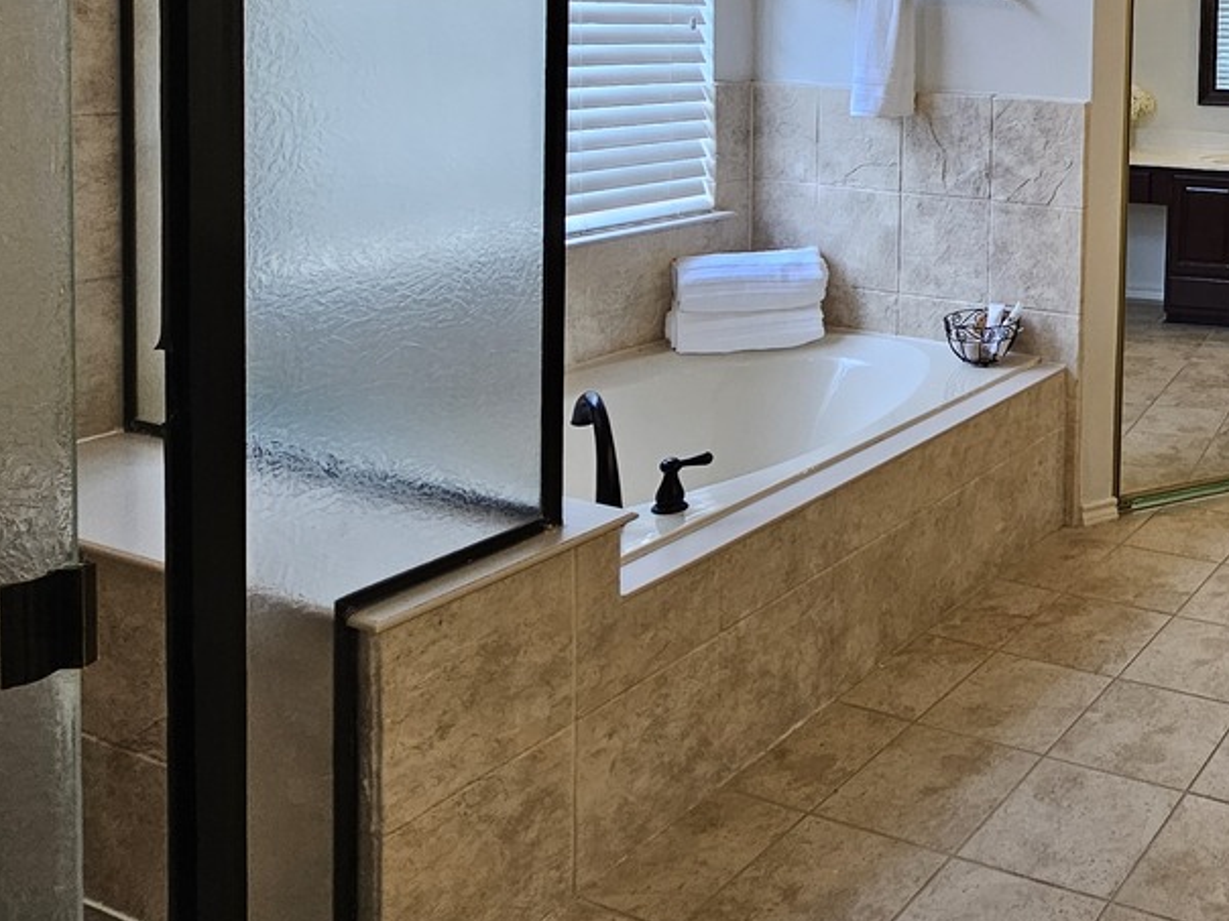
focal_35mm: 31
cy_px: 81
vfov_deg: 41.6
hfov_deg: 46.4
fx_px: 1101
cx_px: 1288
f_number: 2.2
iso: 80
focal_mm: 2.2
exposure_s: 1/60
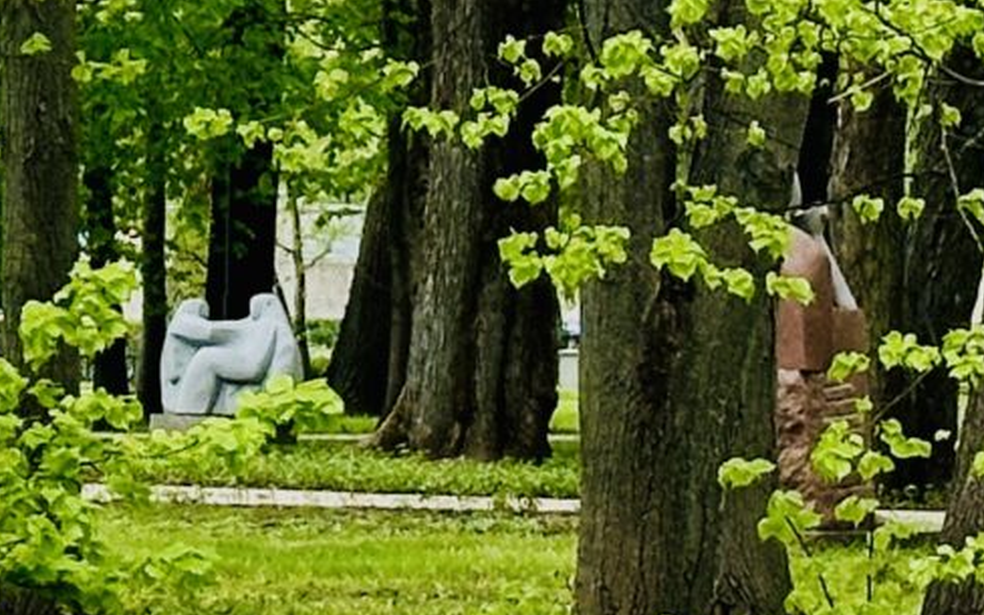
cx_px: -736
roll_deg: +0.3
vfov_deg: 4.9
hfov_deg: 7.6
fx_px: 7160
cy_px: 540
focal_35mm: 267
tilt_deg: -2.7
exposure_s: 1/714
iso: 64
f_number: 1.78
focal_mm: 6.86
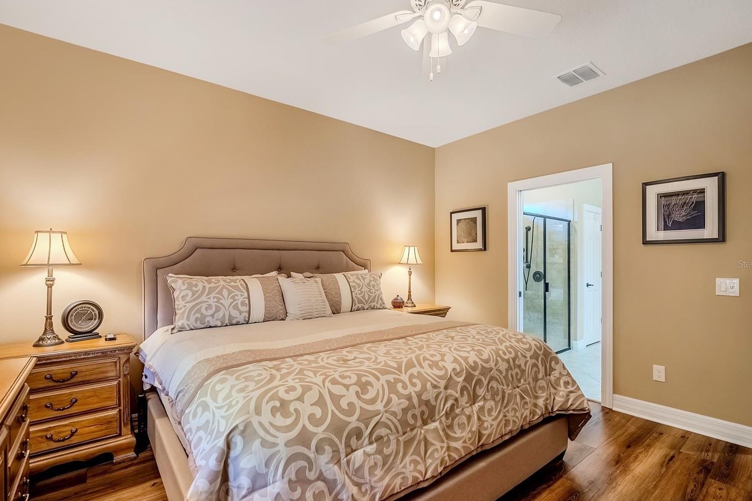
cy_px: 264
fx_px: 341
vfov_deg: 72.6
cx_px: 382
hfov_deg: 95.6
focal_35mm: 16
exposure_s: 1/1250
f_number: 4
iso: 1000
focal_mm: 15.3
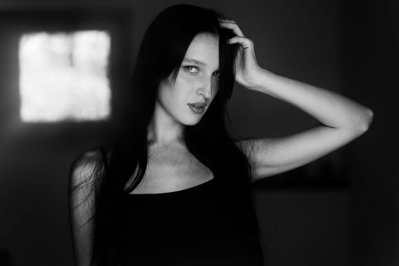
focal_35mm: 110
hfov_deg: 18.6
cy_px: 133
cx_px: 200
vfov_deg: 12.5
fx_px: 1219
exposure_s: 1/160
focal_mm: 110
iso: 64
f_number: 2.8
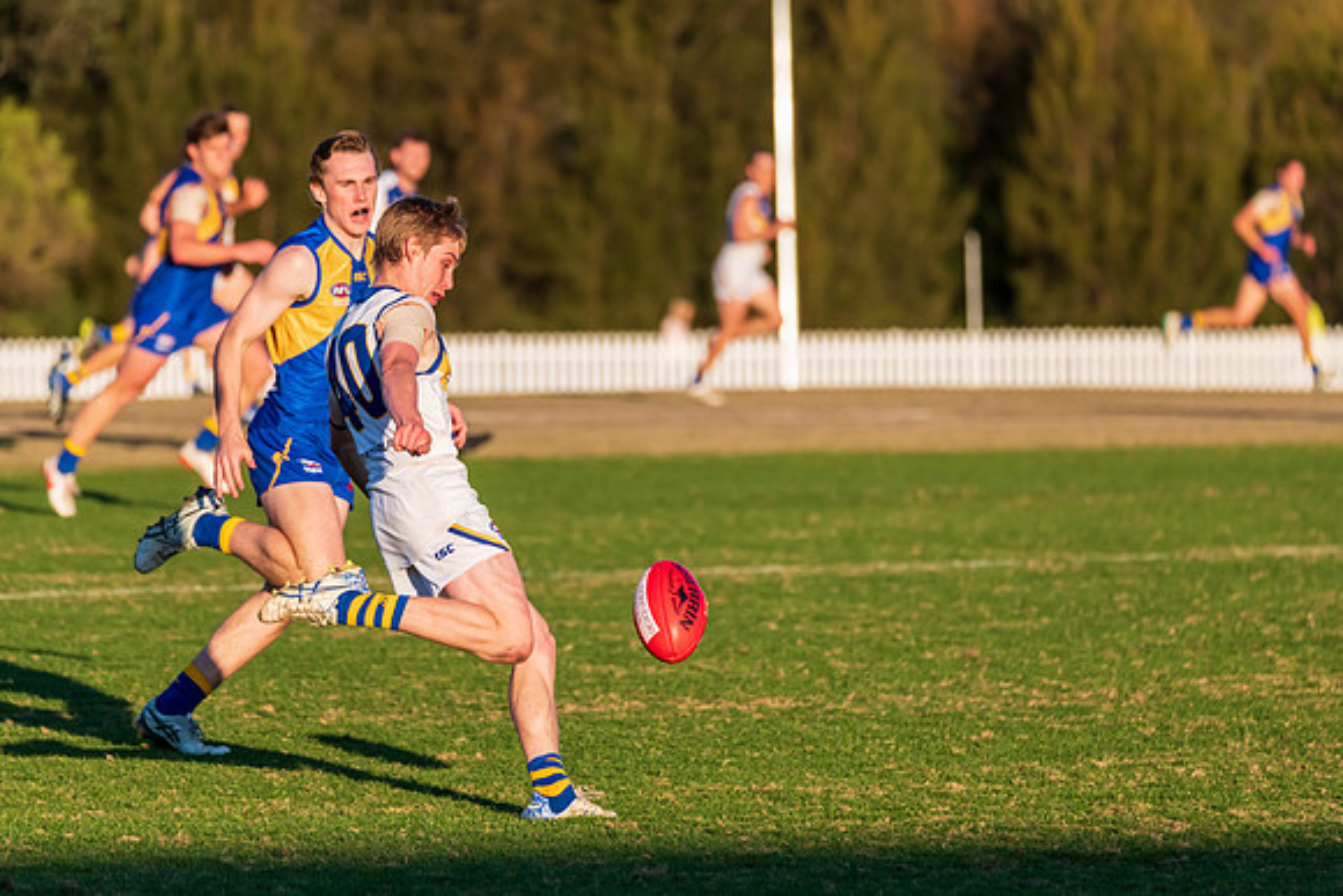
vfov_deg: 4.3
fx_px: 11940
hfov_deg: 6.4
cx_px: 672
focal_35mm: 320
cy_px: 448
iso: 1000
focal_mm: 320
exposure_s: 1/2500
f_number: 6.3
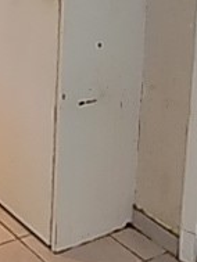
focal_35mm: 78
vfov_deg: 23.1
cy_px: -44
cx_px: -58
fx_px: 591
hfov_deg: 17.7
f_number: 3.1
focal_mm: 4
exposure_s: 1/30
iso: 180
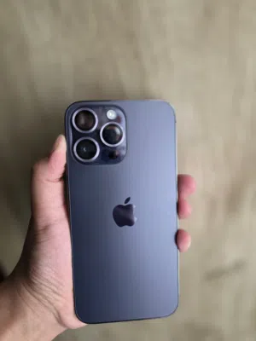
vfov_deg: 73.9
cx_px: 128
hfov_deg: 58.9
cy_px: 170
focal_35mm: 23
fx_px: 227
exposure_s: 1/120
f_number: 1.7
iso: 640
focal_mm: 6.3
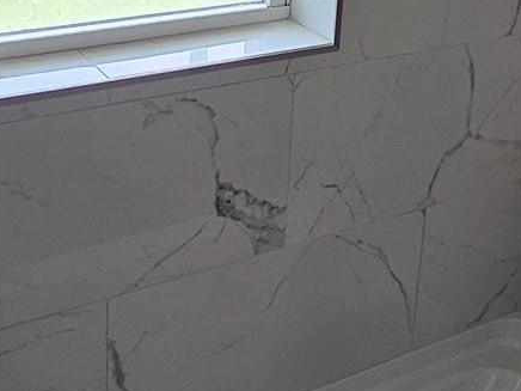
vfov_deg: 23.0
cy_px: -4
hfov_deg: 31.5
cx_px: 336
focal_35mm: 61
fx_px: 918
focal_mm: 2.2
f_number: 2.2
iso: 200
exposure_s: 1/77.4
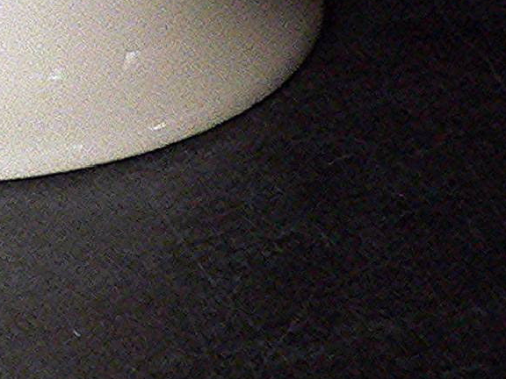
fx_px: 2339
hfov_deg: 11.9
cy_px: -290
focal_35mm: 160
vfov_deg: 8.9
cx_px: -199
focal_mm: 6
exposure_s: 1/40
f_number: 2.8
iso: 400
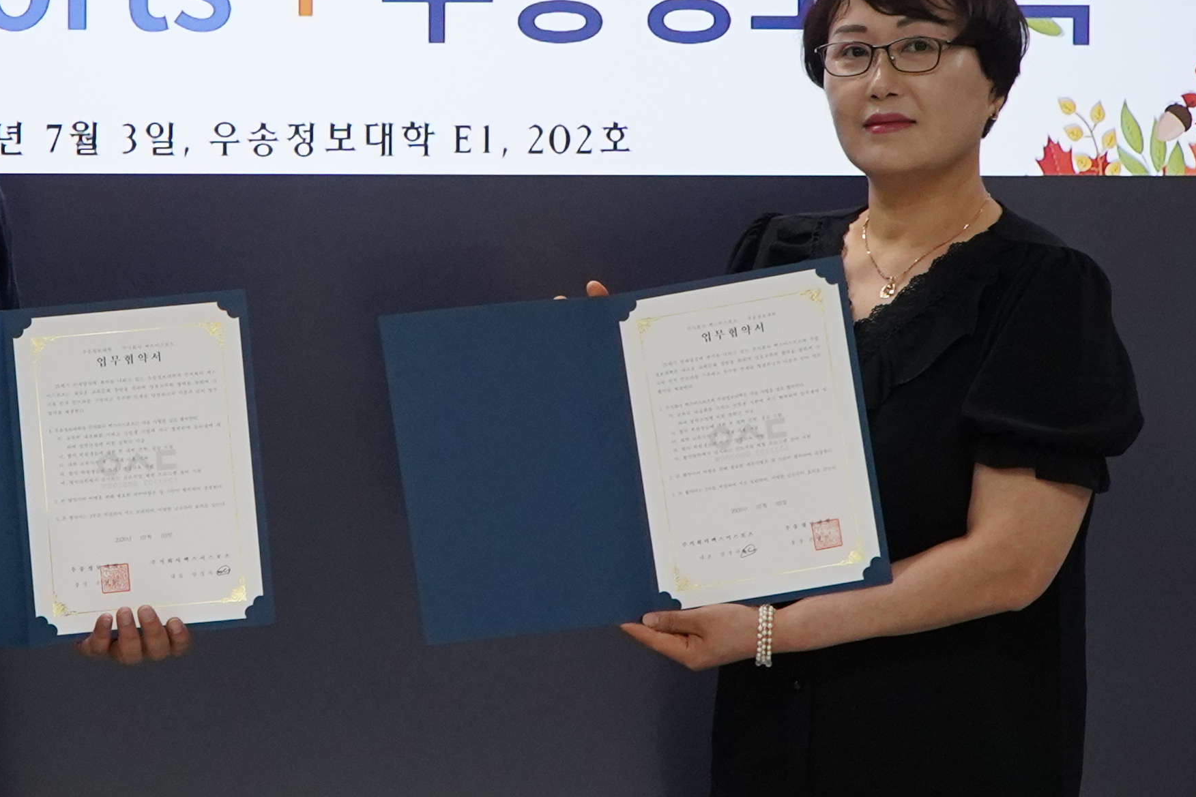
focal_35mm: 128
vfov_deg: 10.7
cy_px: 164
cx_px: 265
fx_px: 4252
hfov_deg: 15.9
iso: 2500
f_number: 5.6
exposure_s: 1/200
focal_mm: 38
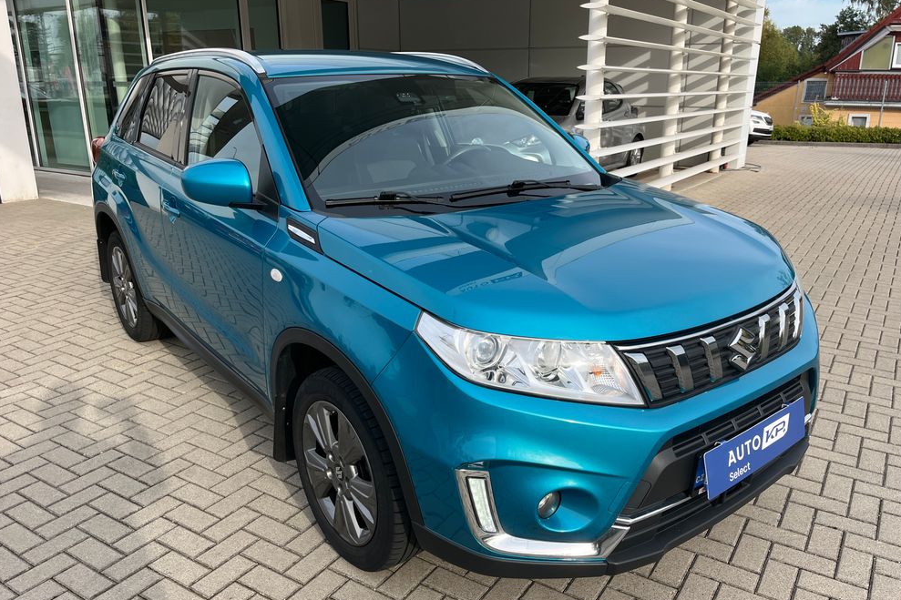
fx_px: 701
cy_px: 314
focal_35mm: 28
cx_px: 462
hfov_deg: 65.5
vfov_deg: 46.4
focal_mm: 5.1
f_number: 1.6
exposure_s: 1/1225
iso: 50
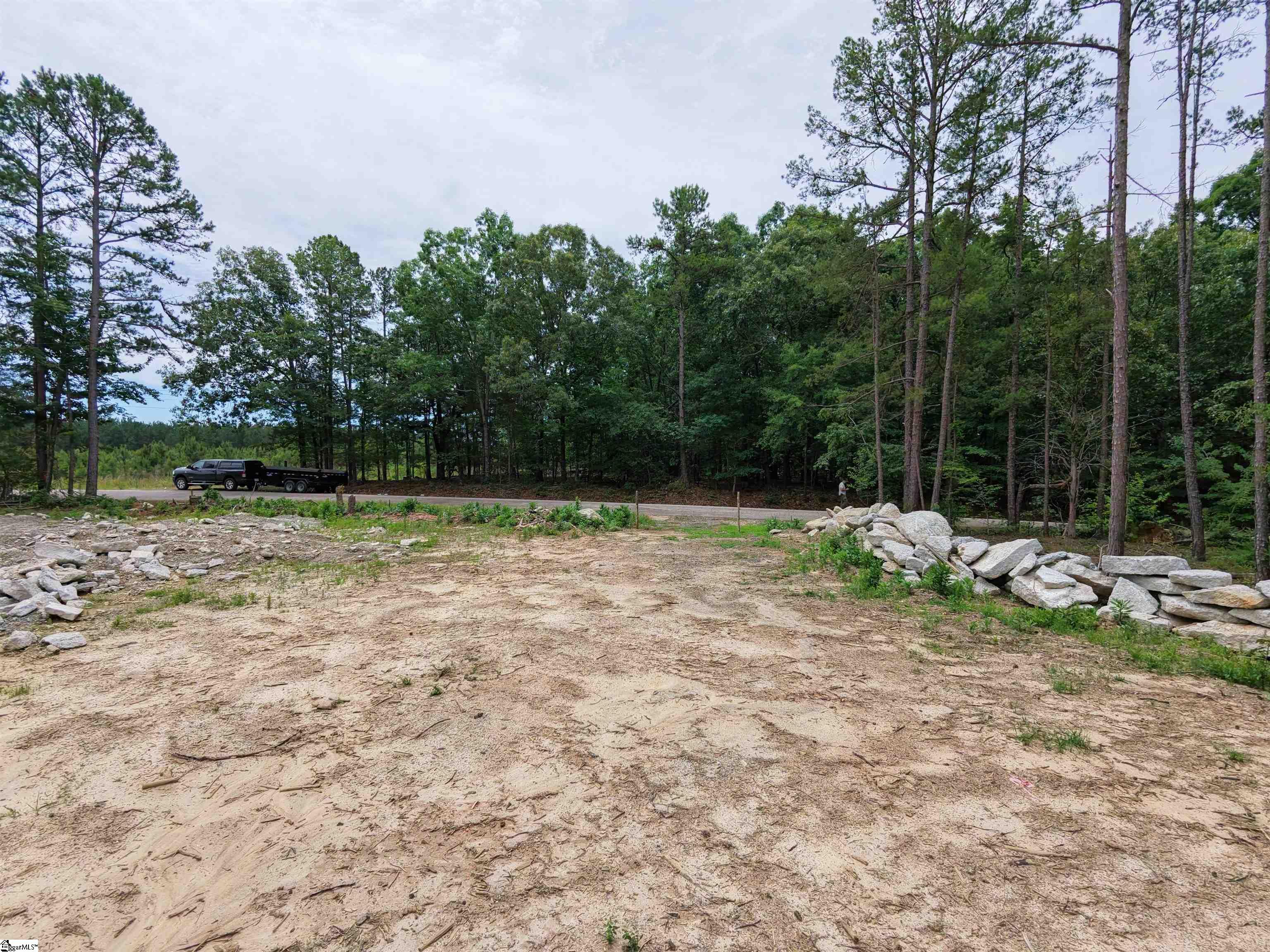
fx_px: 587
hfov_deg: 94.5
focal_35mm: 16
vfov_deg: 78.1
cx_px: 635
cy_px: 476
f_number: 2.2
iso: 400
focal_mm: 3.05
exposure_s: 1/3000
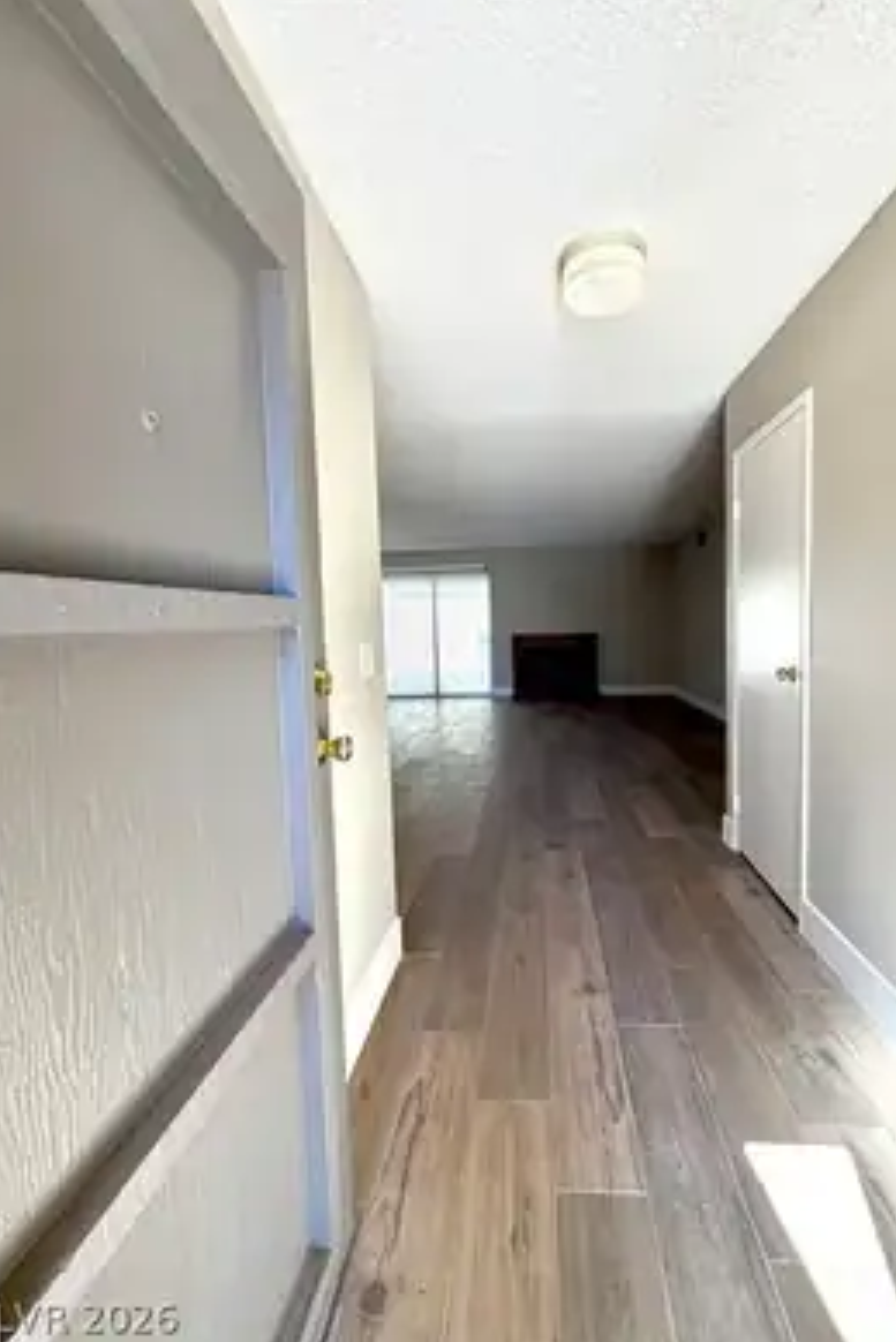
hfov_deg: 77.1
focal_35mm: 15
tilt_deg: -2.8
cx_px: 502
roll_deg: +2.0
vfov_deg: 100.4
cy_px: 657
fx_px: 559
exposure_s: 1/120
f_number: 2.2
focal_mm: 2.22
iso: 80
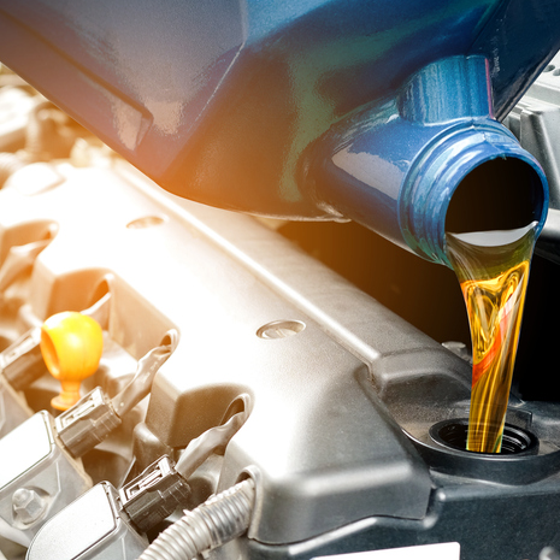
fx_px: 2178
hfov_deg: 14.7
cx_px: 272
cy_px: 288
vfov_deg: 14.7
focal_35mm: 119
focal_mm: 60
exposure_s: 1/80
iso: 250
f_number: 4.5
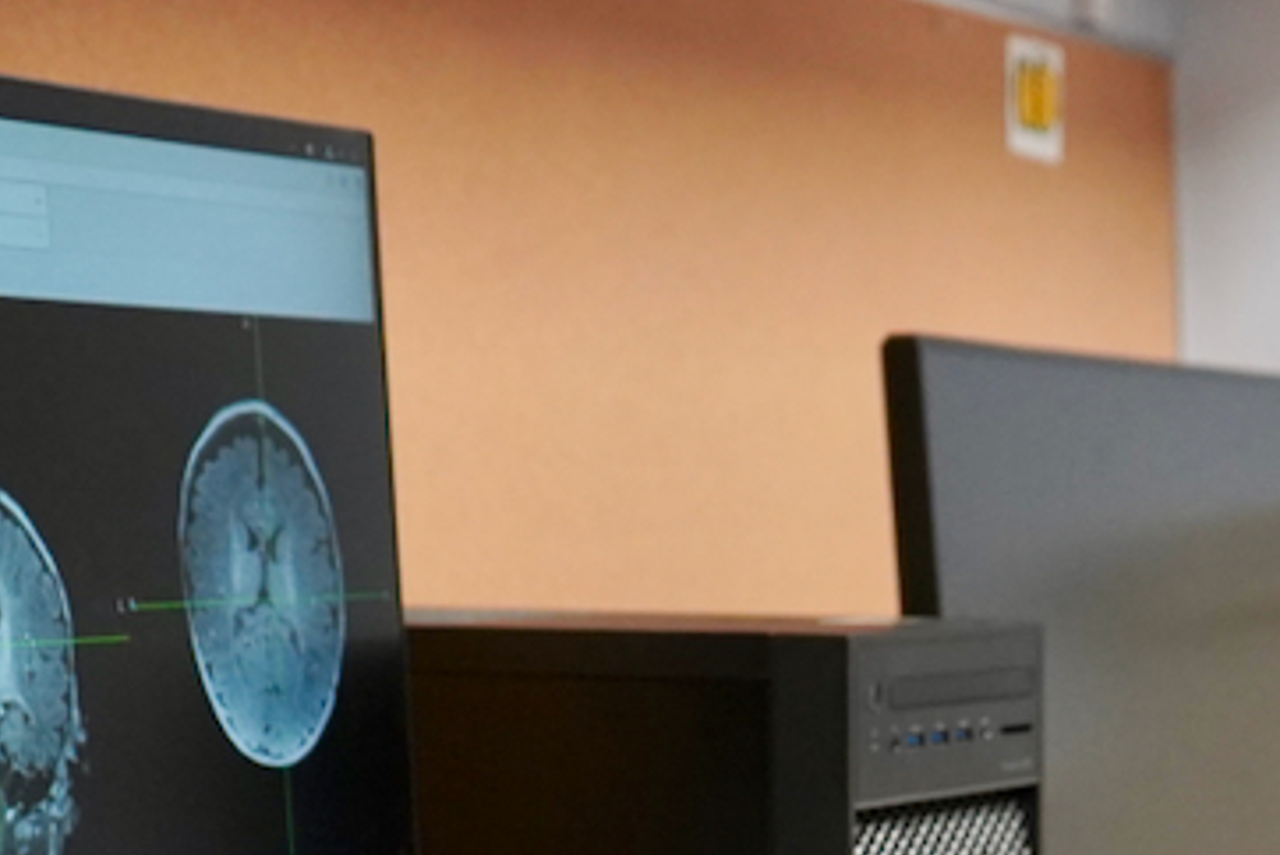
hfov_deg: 17.8
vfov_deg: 11.9
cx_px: 1156
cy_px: 979
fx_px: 4021
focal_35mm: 113
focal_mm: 32
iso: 3200
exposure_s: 1/160
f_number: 4
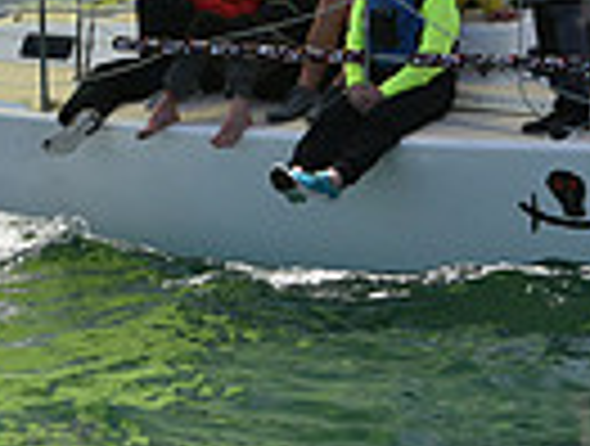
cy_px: -264
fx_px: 5076
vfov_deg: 5.0
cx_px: 338
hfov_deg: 6.7
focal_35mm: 297
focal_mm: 70
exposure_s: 1/800
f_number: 6.3
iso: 400
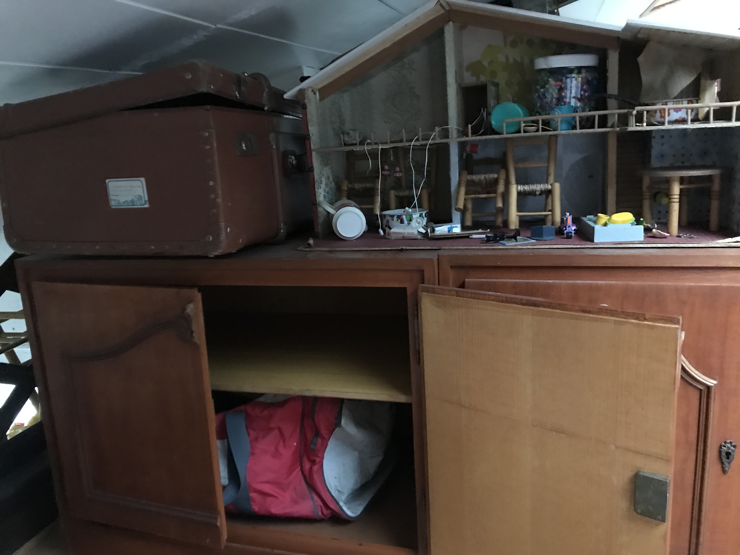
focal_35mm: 28
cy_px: 278
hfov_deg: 63.4
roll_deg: +3.9
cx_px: 370
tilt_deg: -12.7
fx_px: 599
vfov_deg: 49.7
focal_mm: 3.99
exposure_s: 1/4
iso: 125
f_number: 1.8
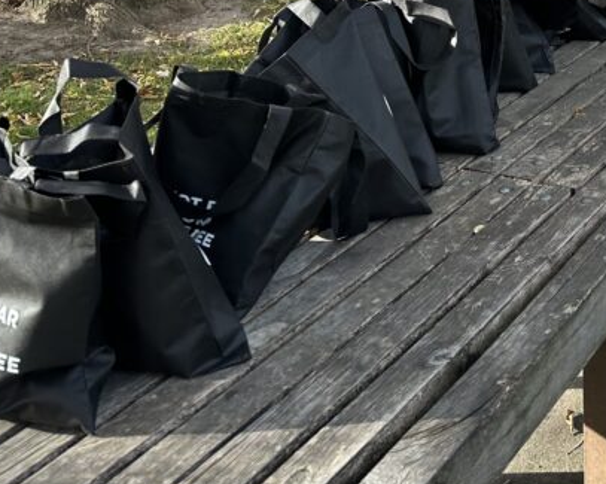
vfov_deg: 24.4
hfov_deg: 29.3
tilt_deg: -15.0
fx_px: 1057
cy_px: -22
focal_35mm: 59
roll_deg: -0.8
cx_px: 645
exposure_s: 1/583
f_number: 1.78
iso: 80
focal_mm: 6.86
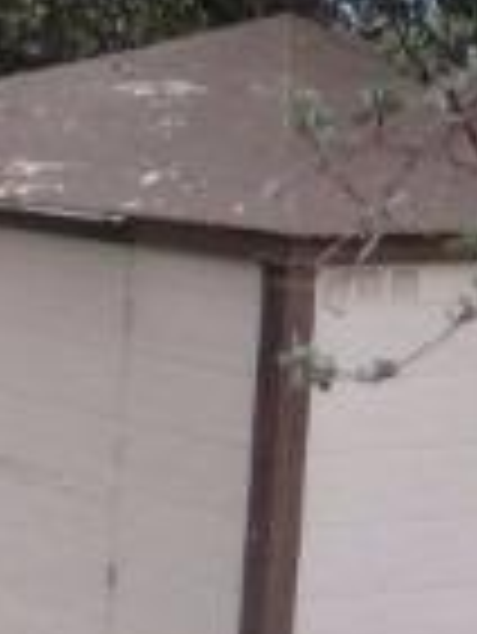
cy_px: 180
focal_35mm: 136
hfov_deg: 8.8
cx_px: -981
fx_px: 2495
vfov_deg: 14.5
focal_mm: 4.3
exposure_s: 1/60
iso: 250
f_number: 3.3
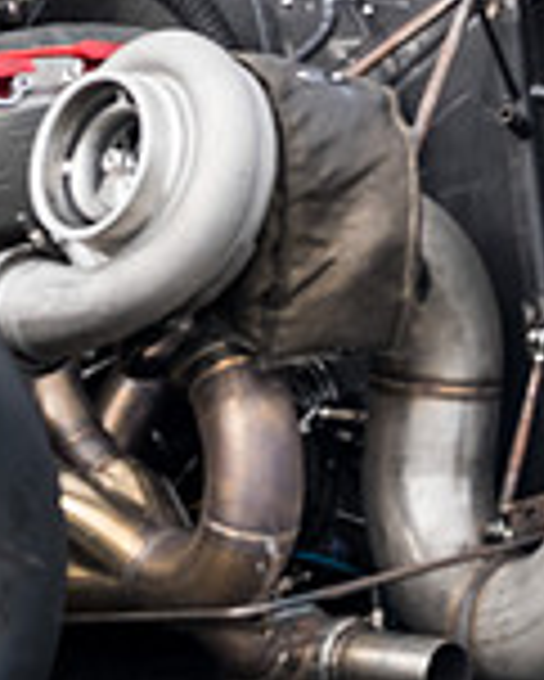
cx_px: 809
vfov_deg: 7.1
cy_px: -187
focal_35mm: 271
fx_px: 5448
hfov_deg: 5.7
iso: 400
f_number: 9
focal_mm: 50
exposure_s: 1/200
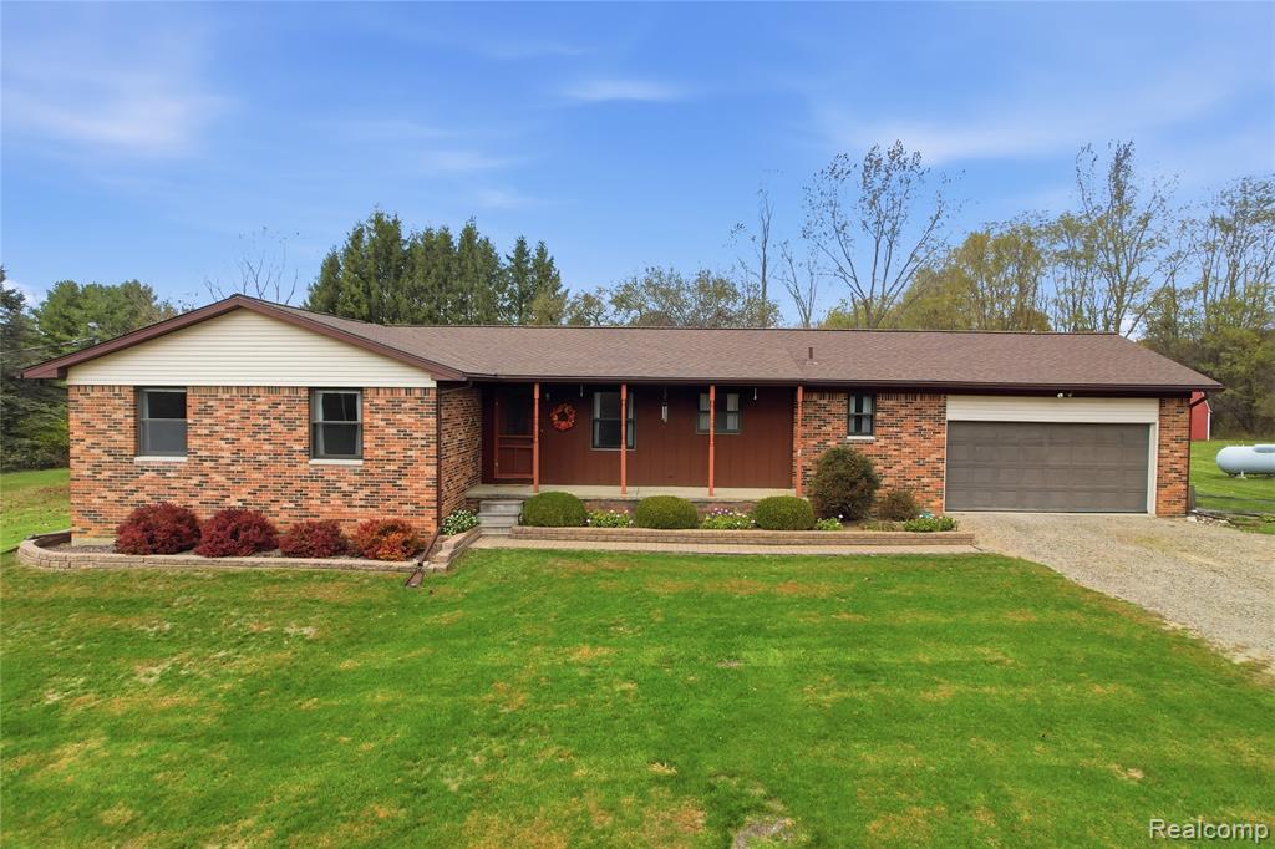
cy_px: 424
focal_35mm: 22
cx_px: 638
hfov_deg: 78.6
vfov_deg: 57.2
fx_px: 779
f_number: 2.8
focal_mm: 8.4
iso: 100
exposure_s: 1/320
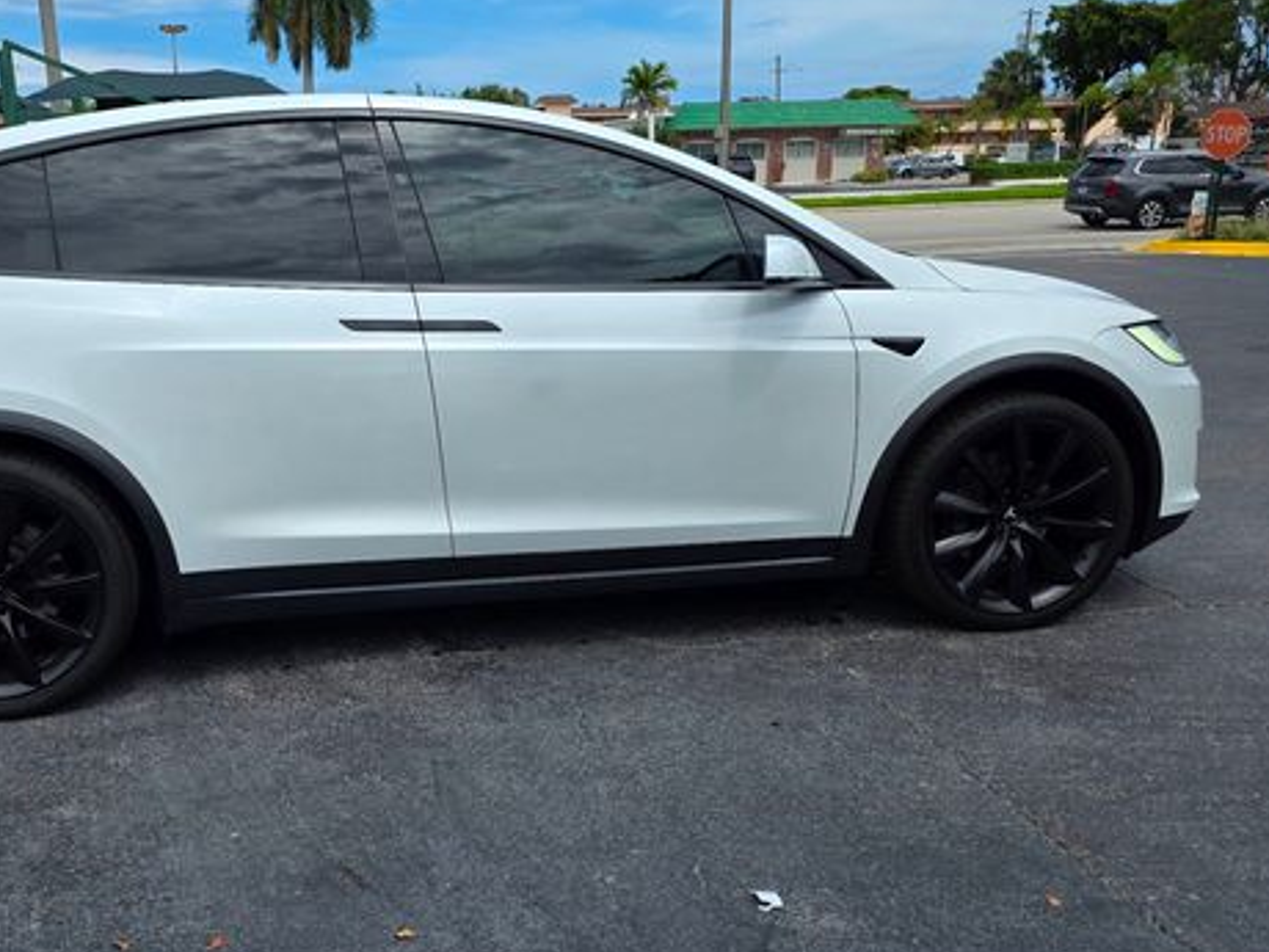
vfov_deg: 44.2
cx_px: 428
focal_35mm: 32
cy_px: 461
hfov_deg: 55.7
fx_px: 1173
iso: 80
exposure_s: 1/7061
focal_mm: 6.3
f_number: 1.7
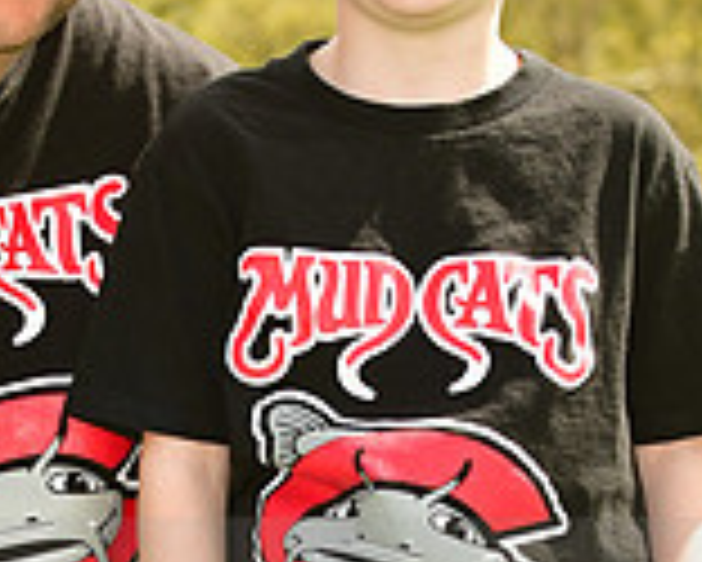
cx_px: 173
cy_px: 580
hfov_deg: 5.3
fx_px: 7609
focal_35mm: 366
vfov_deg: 4.2
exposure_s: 1/640
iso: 200
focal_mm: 70
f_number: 5
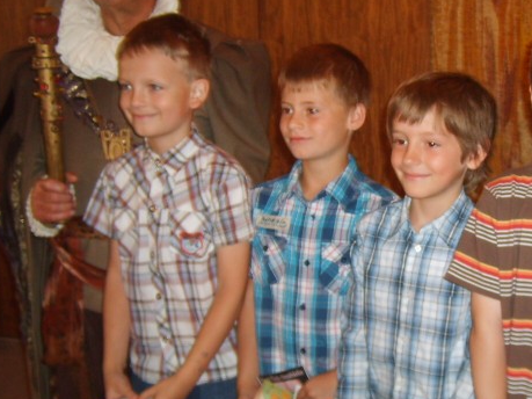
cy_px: 241
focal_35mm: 61
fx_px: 937
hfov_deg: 30.9
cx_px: 430
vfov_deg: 24.0
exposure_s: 1/45
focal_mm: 5.8
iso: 100
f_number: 2.8
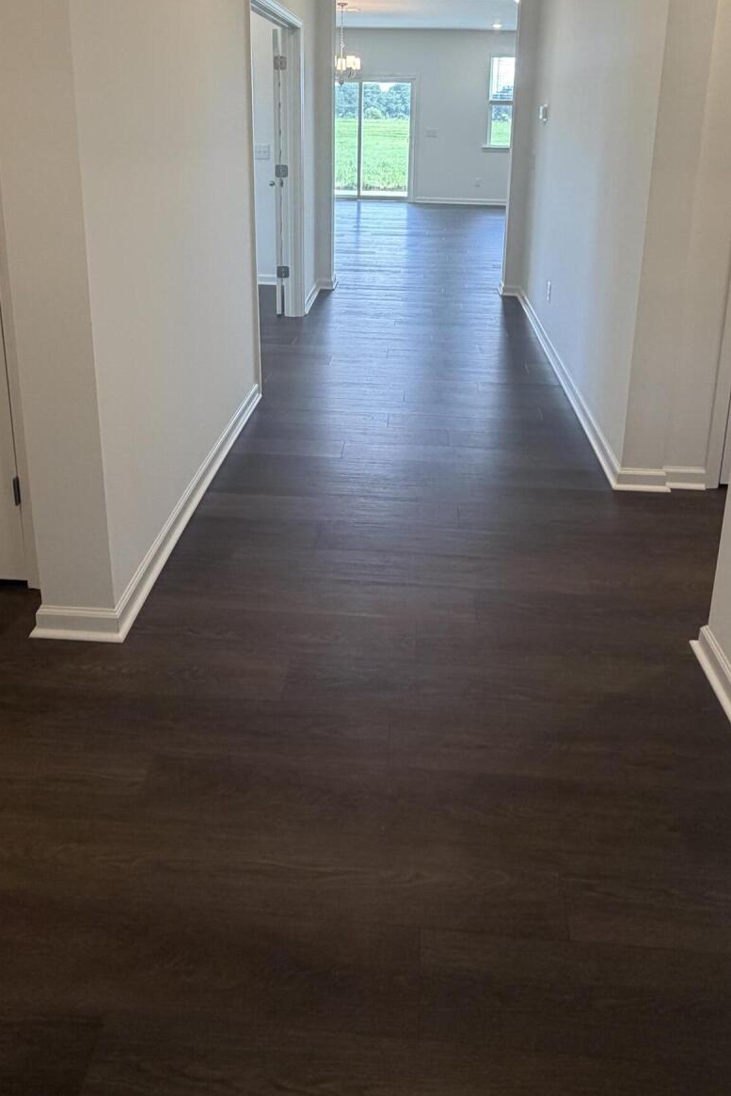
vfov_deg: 67.8
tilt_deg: -12.9
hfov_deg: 51.3
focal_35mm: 25
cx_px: 376
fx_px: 761
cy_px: 300
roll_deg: -1.2
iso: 250
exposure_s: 1/120
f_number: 2.2
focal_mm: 2.22
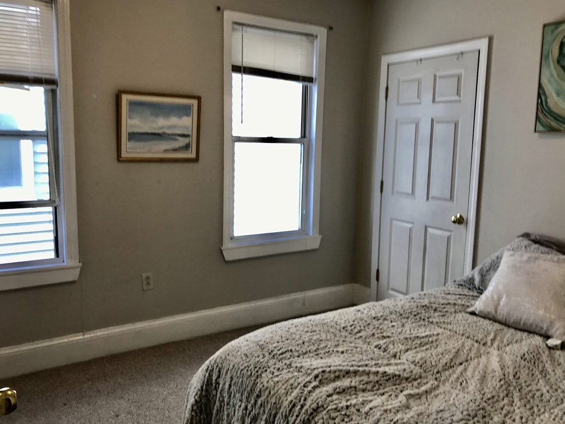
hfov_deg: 61.6
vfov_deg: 48.2
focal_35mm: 29
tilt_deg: -6.5
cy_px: 206
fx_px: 473
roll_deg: -1.8
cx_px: 288
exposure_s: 1/60
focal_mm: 3.99
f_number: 1.8
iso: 20
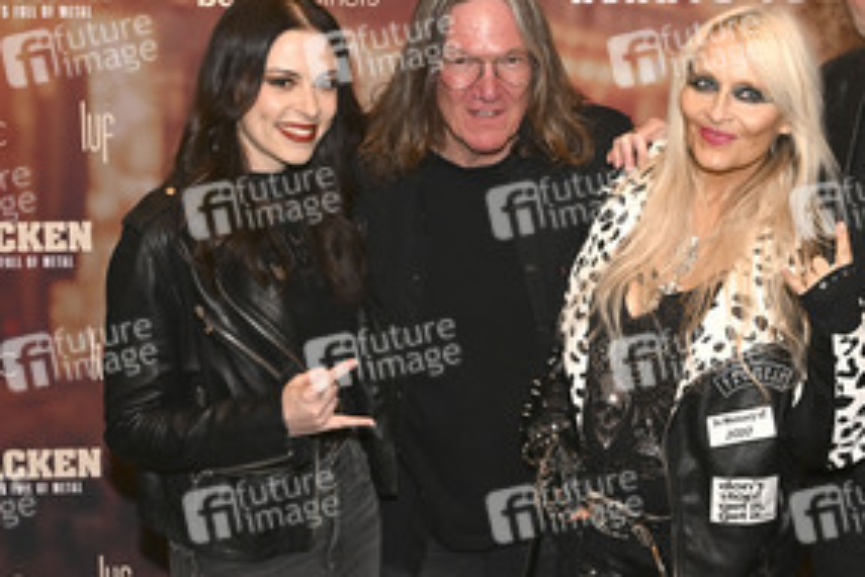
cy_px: 279
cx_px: 606
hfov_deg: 33.0
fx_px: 1442
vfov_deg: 22.6
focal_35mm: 60
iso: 1600
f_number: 5.6
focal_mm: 38
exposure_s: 1/160
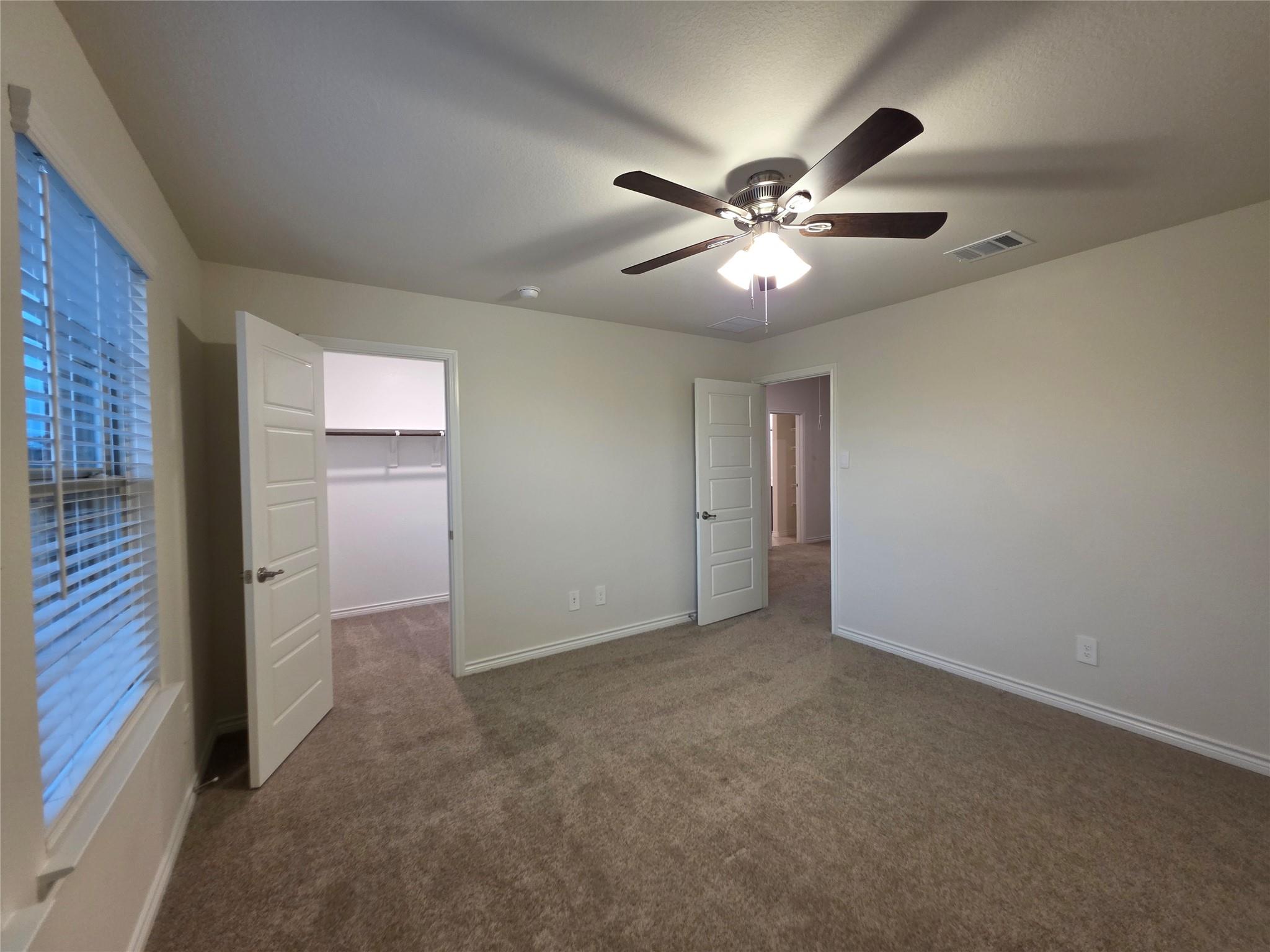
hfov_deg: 106.2
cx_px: 635
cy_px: 476
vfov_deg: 89.9
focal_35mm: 13
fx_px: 477
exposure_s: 1/60
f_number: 1.9
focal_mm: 2.2
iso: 250
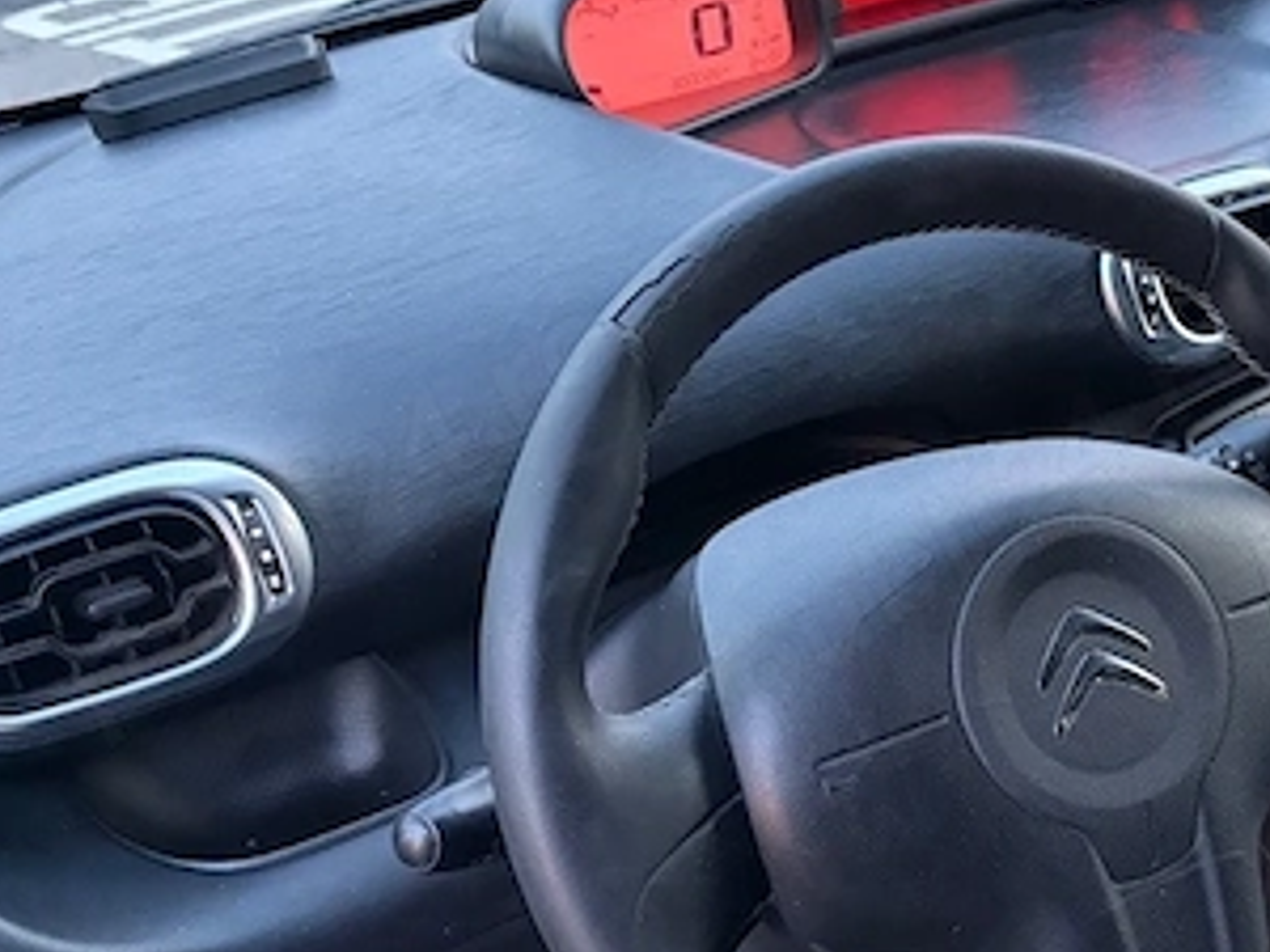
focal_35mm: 52
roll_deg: +0.5
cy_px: 533
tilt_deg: -27.5
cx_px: 1164
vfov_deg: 28.0
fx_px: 1908
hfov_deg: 34.6
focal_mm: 5.96
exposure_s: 1/37
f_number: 1.6
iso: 640
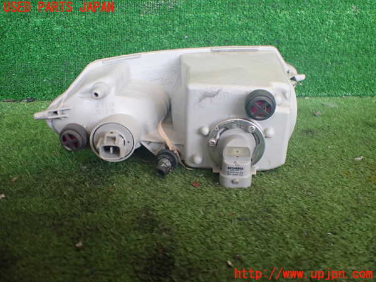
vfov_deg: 46.8
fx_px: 326
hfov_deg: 60.0
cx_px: 188
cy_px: 141
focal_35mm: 30
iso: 400
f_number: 2.3
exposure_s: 1/125
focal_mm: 5.4
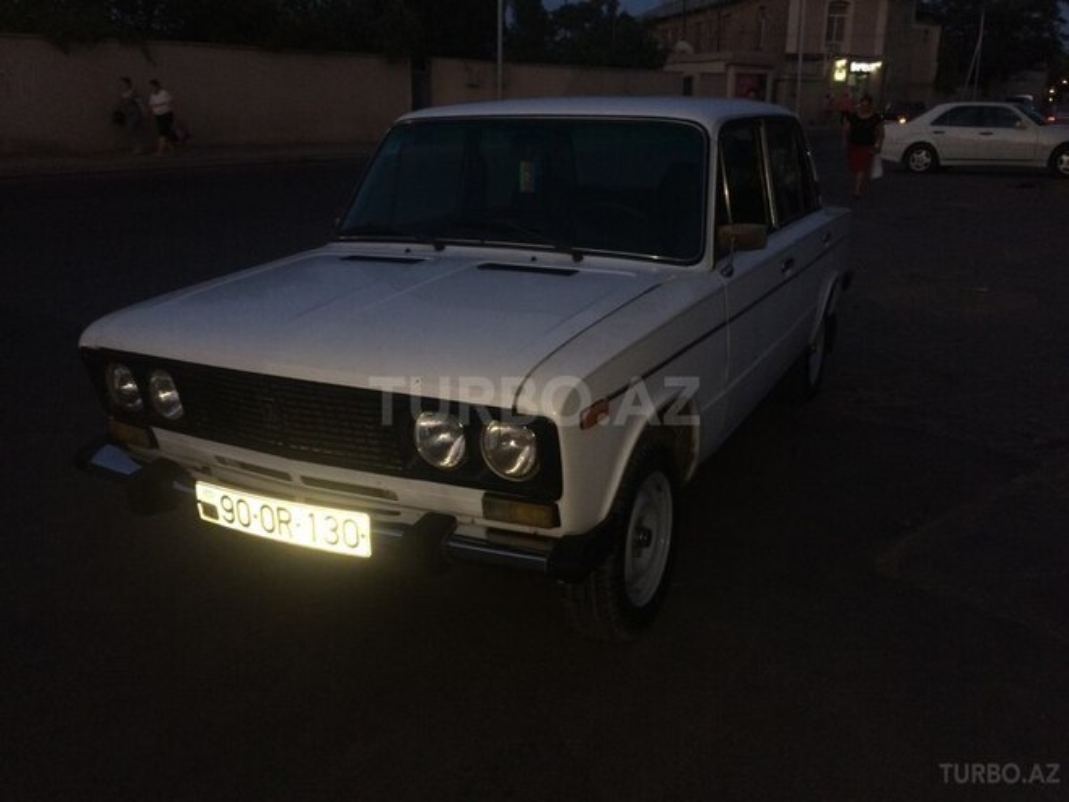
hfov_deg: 61.7
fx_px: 896
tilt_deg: -17.8
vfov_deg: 48.2
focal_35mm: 29
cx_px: 534
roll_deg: +0.9
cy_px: 401
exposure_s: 1/25
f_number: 2.2
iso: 80
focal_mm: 4.15
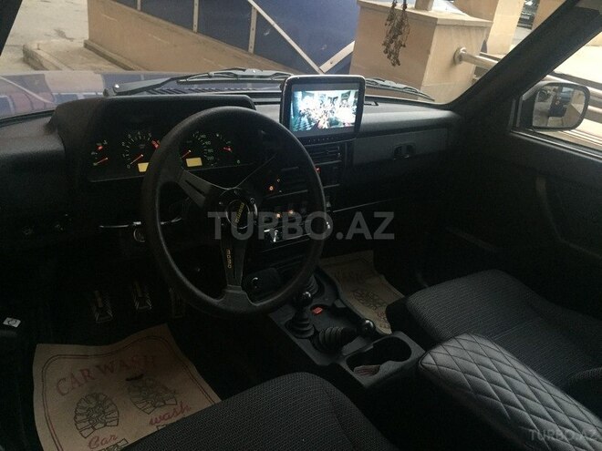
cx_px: 301
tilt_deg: -26.5
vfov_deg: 48.2
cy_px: 226
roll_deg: -10.0
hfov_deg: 61.7
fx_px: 504
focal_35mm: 29
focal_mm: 4.15
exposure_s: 1/33
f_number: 2.2
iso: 250
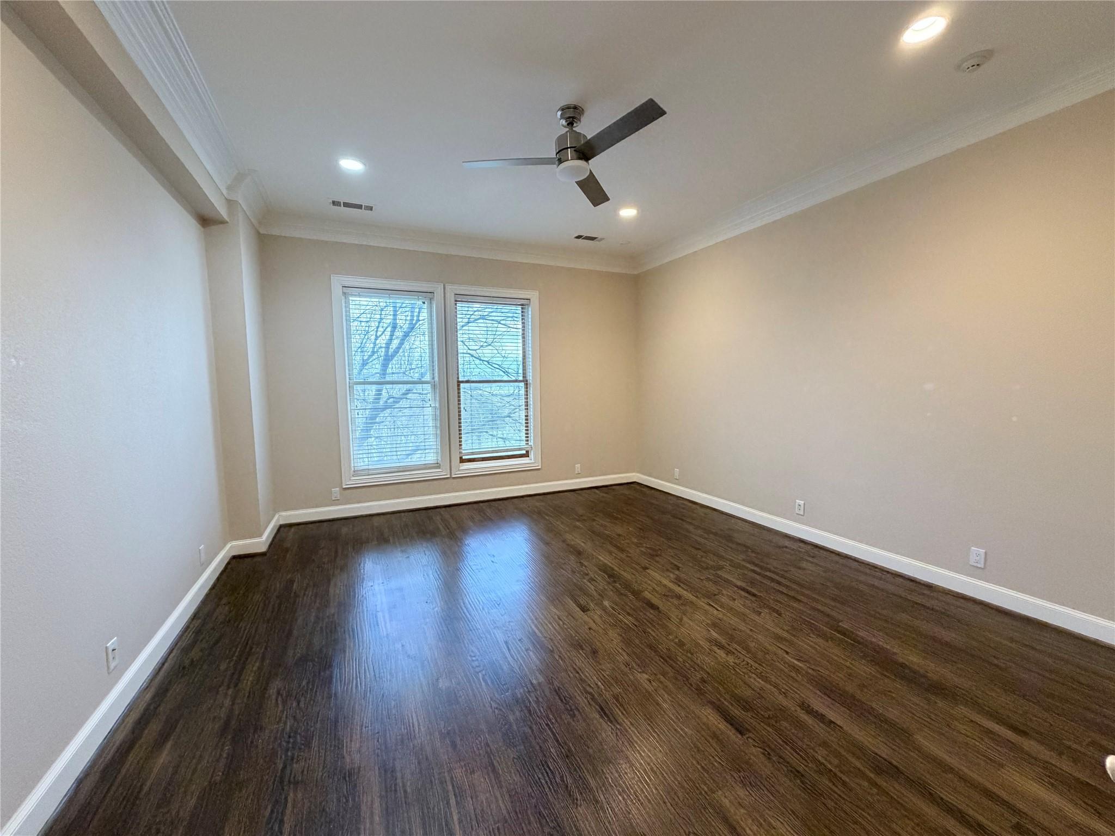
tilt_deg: -5.2
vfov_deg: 85.7
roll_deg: +1.8
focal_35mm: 14
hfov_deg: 102.1
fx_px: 451
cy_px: 418
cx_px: 558
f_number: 2.2
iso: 400
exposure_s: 1/60
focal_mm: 2.22
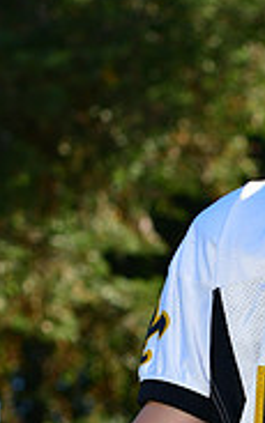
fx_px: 4333
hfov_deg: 3.5
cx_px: 351
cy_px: 561
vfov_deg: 5.6
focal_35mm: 375
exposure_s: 1/1250
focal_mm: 78
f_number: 4.5
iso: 400
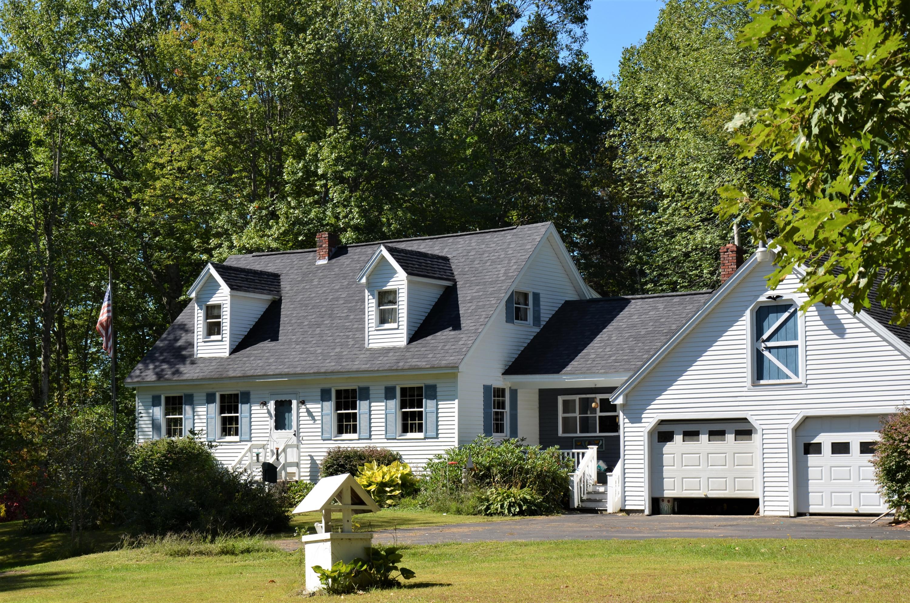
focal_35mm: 68
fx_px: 1703
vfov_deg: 20.1
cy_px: 302
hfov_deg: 29.9
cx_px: 455
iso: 100
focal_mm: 45
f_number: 6.7
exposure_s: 1/180
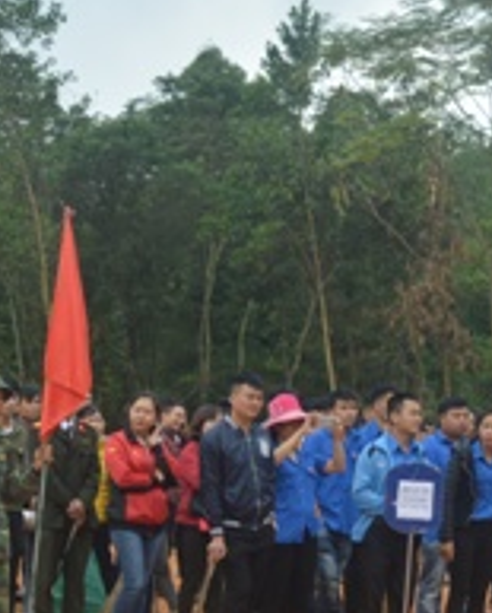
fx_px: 2197
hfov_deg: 11.9
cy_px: 534
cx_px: -371
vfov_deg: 15.7
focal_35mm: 121
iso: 100
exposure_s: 1/160
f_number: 6.3
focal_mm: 26
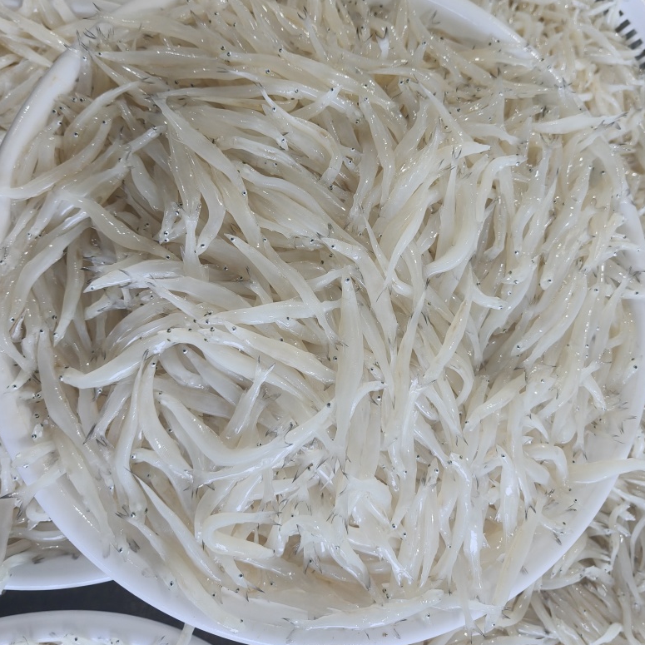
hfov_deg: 57.3
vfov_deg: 57.1
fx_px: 590
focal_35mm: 28
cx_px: 330
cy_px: 283
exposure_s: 1/100
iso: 500
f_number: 1.6
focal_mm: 6.06
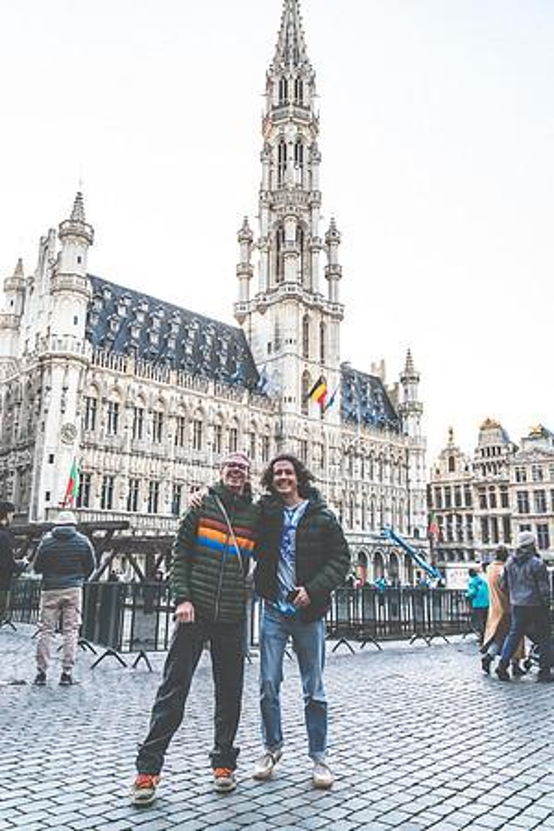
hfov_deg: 46.4
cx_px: 277
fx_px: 646
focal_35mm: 28
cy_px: 416
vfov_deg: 65.5
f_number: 4
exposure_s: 1/500
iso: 3200
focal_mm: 28
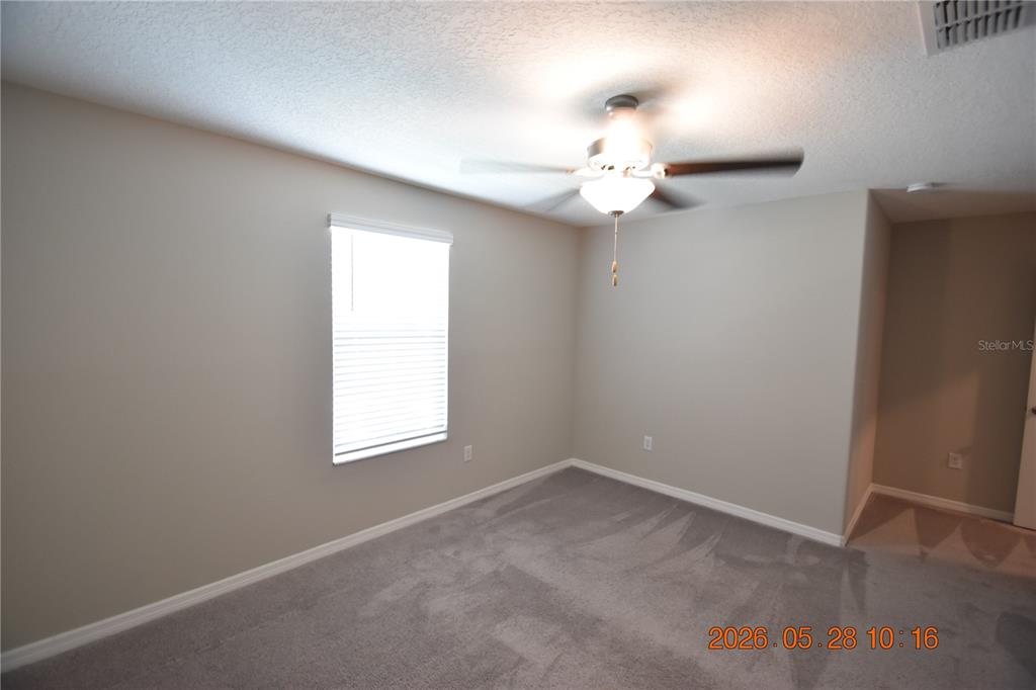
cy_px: 345
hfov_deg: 100.4
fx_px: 432
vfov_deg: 77.3
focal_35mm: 15
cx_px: 518
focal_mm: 10
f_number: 3.5
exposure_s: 1/60
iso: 800
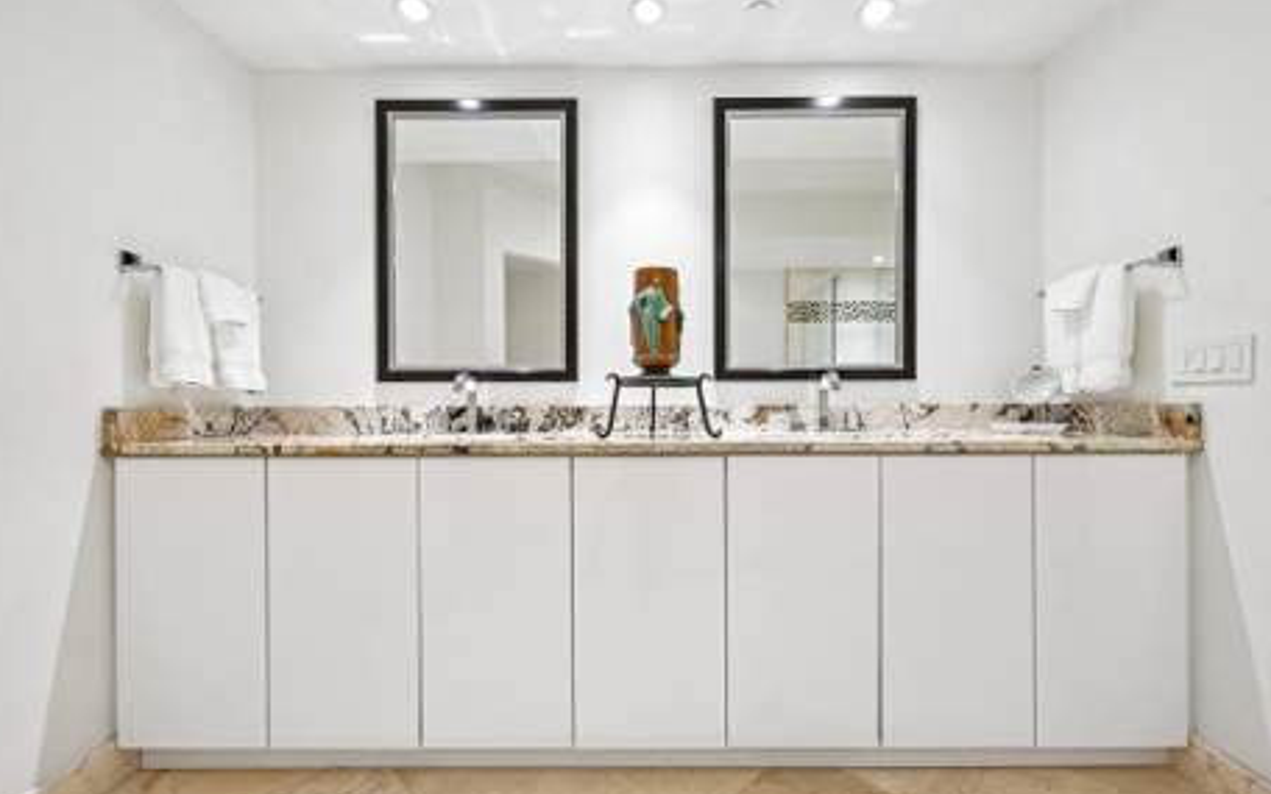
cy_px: 411
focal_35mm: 15
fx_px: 520
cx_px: 649
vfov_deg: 74.8
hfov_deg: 101.4
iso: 2500
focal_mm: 14
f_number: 10
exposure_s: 1/80
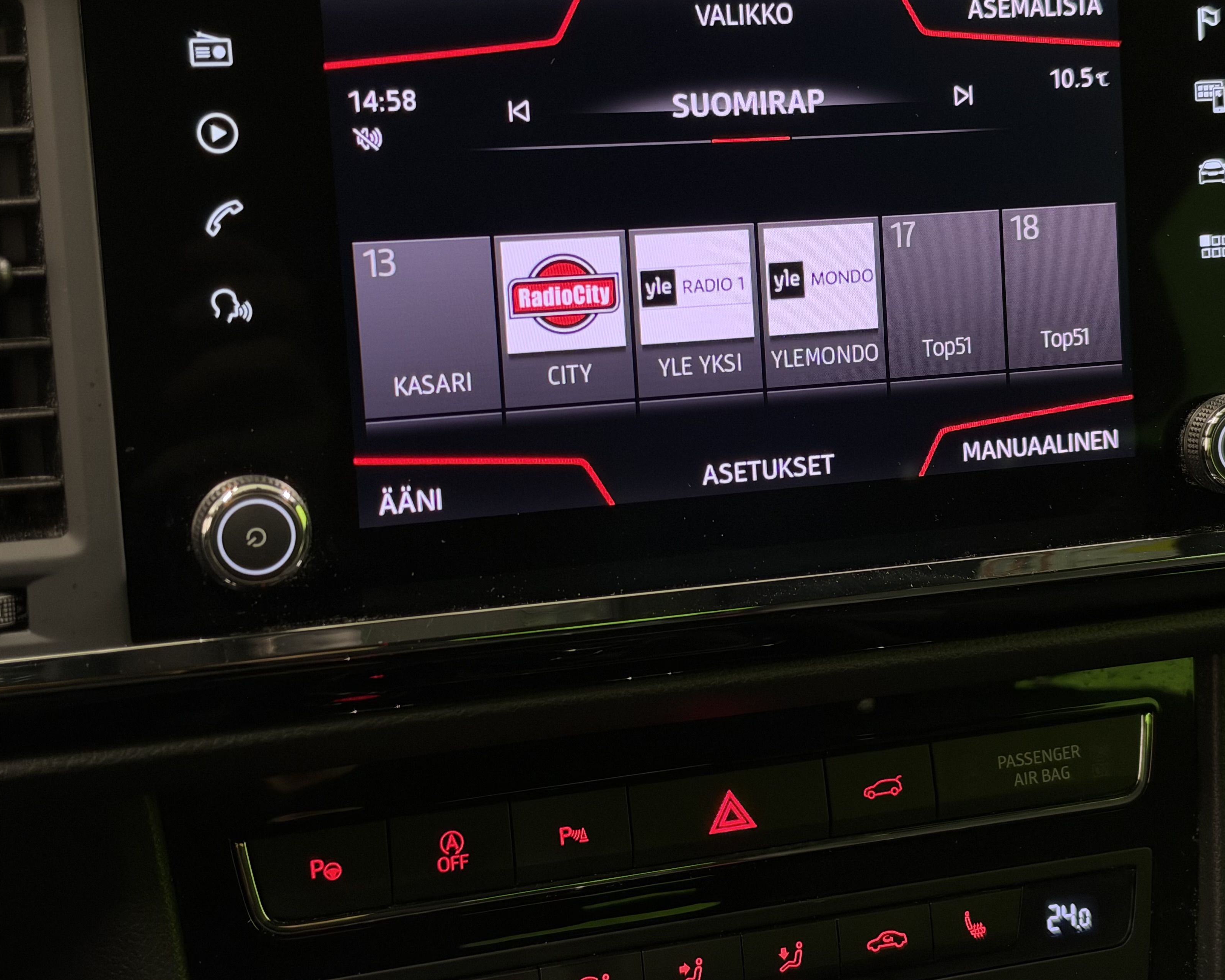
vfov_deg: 25.8
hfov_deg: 31.9
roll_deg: -3.6
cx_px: 732
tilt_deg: -23.9
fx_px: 2139
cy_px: 406
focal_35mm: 59
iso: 125
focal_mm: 6.93
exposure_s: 1/50
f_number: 1.48
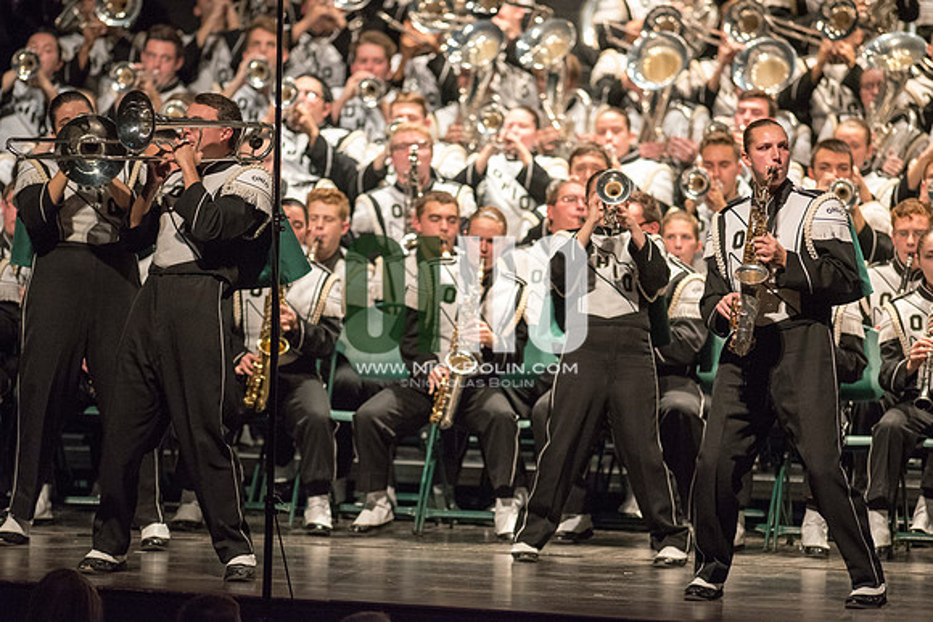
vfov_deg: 4.6
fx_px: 7776
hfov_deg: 6.9
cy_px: 311
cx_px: 466
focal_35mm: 300
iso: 4000
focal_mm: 300
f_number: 2.8
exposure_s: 1/500
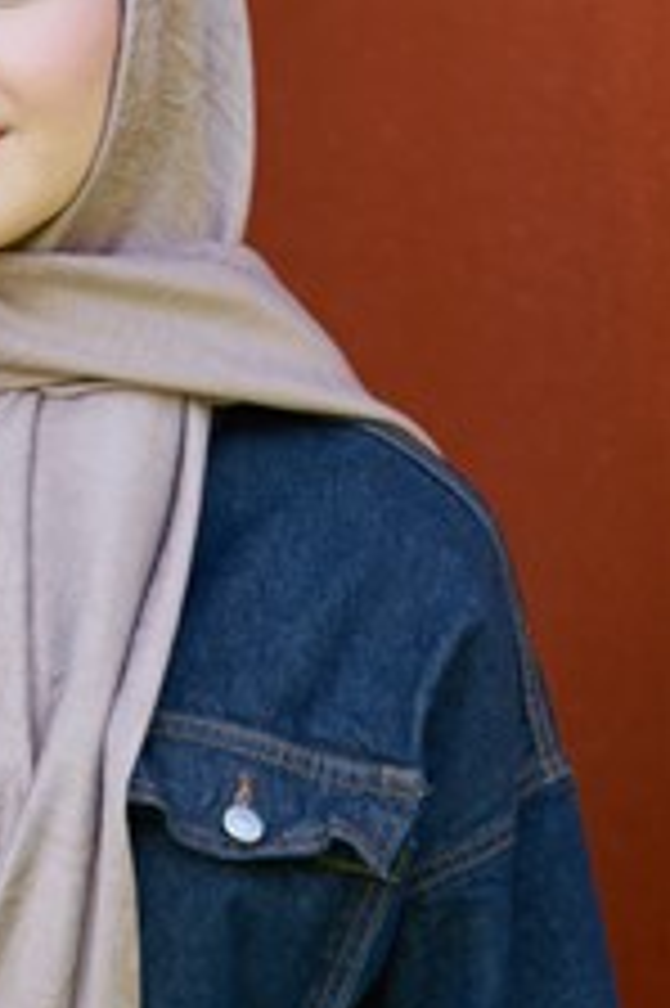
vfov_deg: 6.2
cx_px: -18
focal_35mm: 332
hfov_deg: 4.1
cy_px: 526
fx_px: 9282
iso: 200
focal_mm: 160
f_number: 4
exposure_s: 1/250
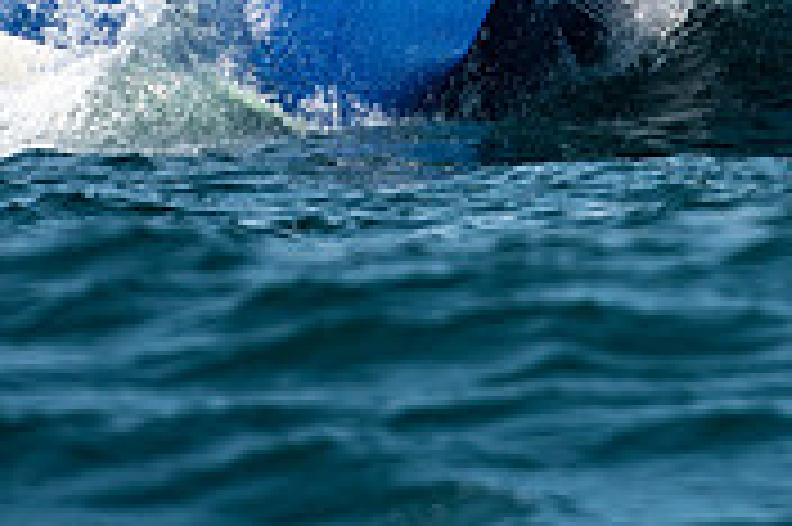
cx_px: 764
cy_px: -433
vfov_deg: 0.7
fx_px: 43321
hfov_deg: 1.0
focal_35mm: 1971
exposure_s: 1/2500
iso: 400
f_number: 5
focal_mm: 350
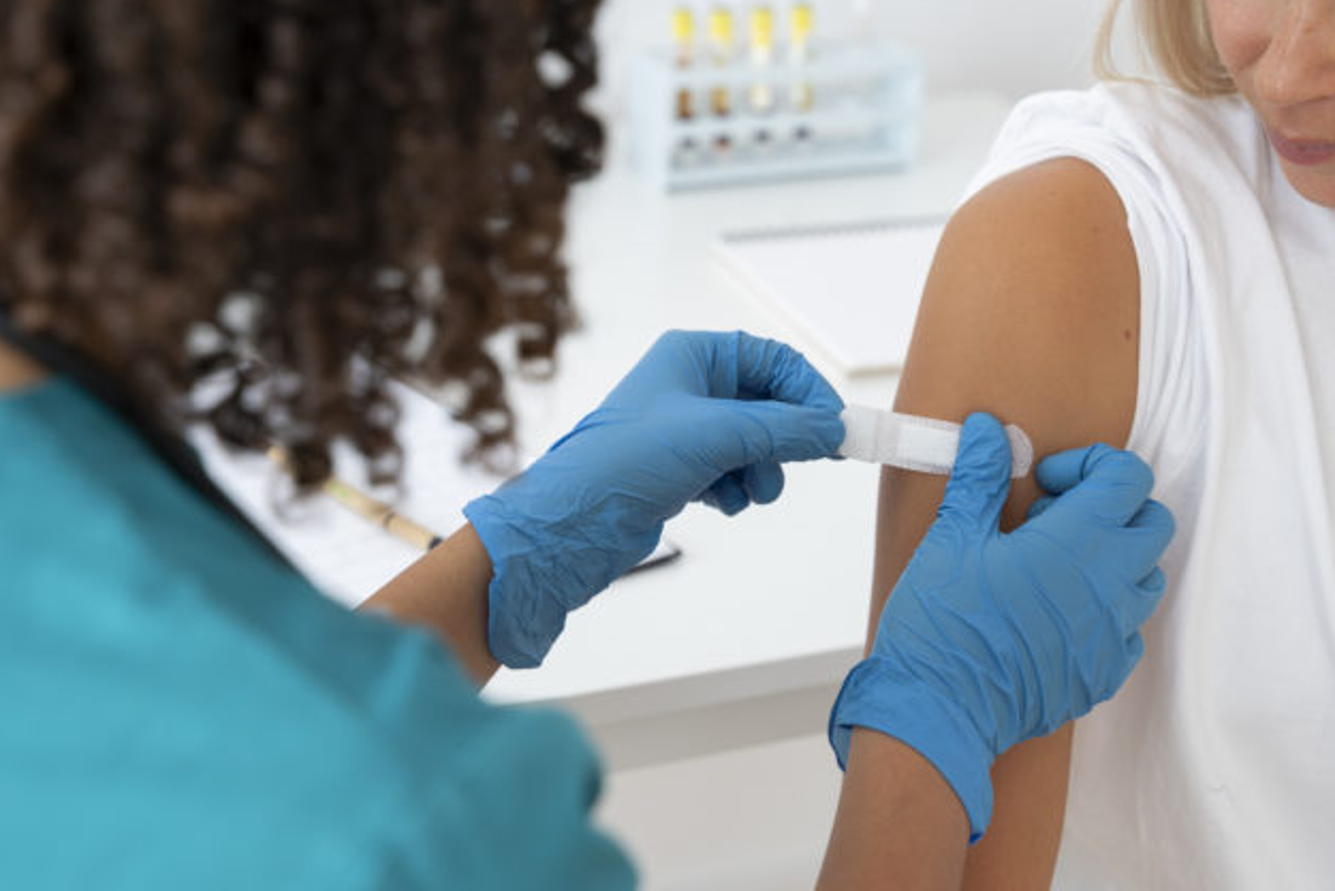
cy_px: 360
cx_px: 792
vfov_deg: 19.4
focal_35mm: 70
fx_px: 2596
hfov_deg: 28.8
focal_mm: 57
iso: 320
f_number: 4
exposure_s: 1/200
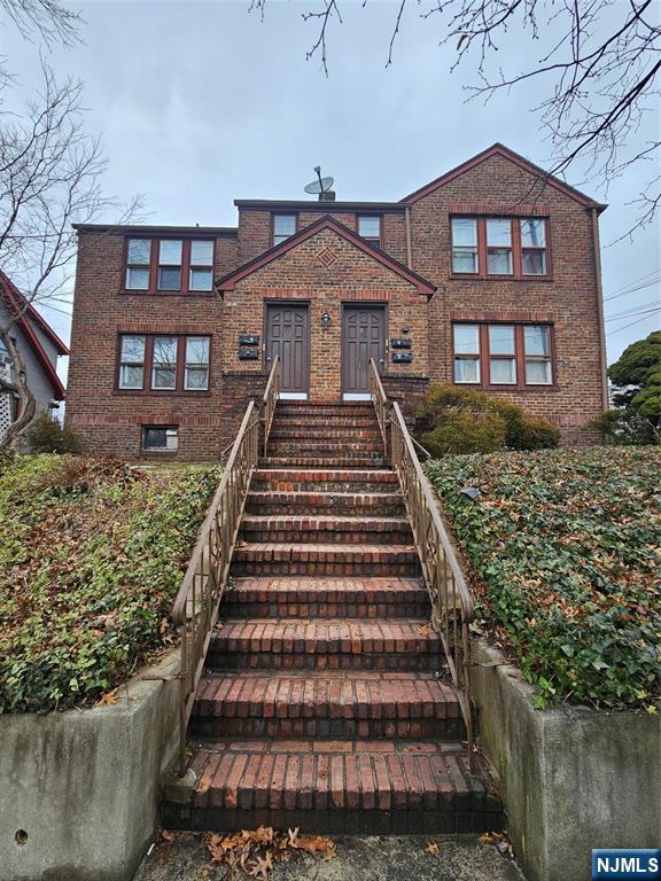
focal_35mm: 13
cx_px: 330
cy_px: 440
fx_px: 331
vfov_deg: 106.2
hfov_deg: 89.9
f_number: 2.2
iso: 50
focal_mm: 2.2
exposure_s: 1/280
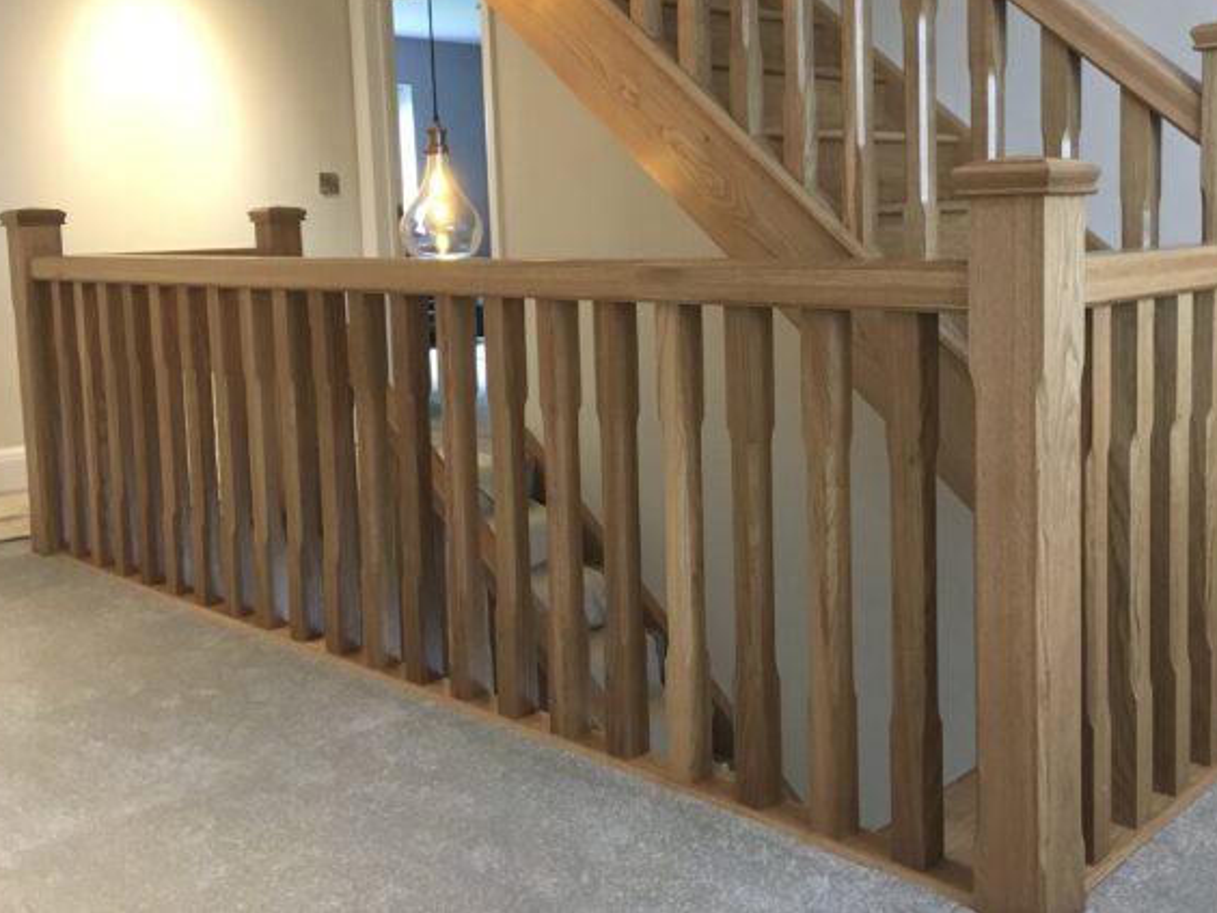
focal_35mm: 36
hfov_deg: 51.0
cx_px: 725
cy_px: 349
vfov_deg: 39.4
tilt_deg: -3.8
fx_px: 1266
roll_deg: +2.2
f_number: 2.2
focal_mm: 4.15
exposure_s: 1/33
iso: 200
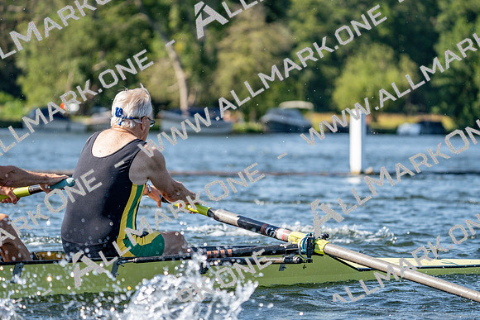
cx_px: 240
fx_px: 3094
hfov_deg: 8.9
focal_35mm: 232
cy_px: 160
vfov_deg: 5.9
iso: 400
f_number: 5.6
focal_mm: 232
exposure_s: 1/1600
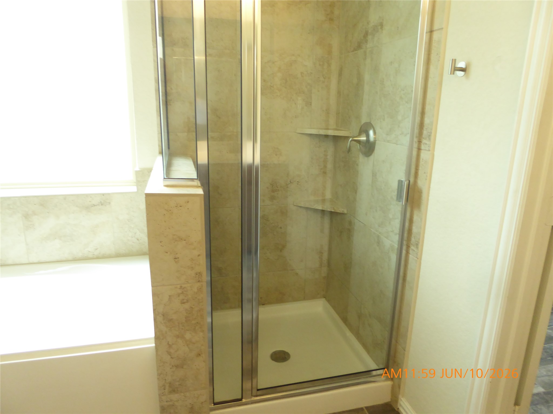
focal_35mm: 24
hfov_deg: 71.6
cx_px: 276
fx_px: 383
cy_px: 207
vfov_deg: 56.8
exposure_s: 1/40
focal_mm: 4.3
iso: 400
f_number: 3.3
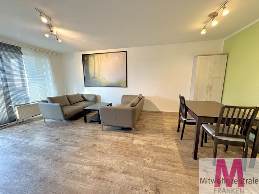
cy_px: 97
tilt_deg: -8.8
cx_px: 130
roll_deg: +0.8
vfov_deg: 85.7
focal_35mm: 14
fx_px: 105
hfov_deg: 102.1
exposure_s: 1/50
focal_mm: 2.22
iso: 125
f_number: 2.2
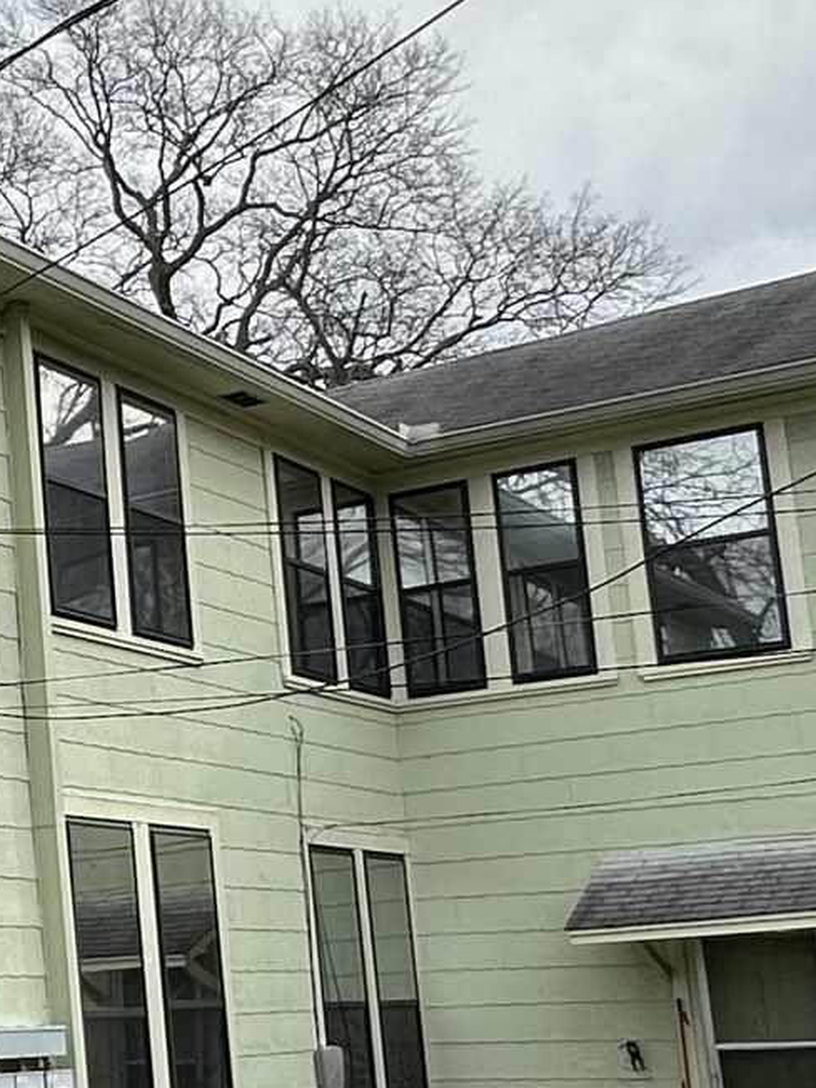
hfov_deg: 19.8
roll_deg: +1.3
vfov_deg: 29.3
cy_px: 637
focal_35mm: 66
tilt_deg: +8.5
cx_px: -344
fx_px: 2074
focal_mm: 2.22
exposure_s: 1/1553
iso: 50
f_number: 2.2
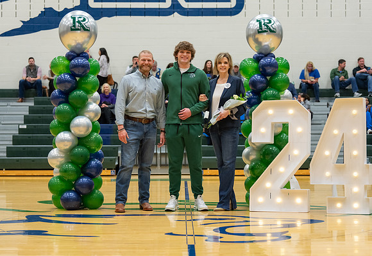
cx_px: 191
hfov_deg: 27.3
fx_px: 765
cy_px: 128
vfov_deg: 19.0
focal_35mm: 73
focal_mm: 70
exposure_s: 1/320
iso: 3200
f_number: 2.8
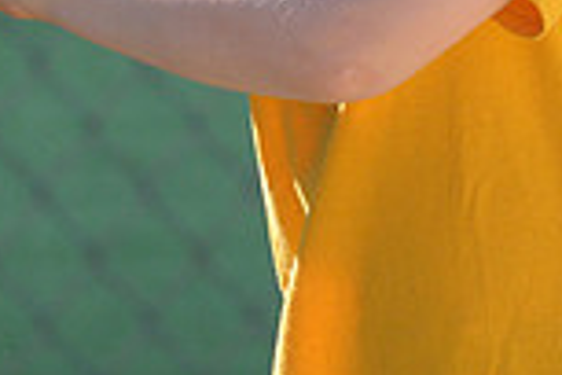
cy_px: -252
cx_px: 540
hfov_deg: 1.7
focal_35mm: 1191
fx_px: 18591
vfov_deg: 1.2
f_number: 4
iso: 640
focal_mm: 210
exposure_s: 1/2000
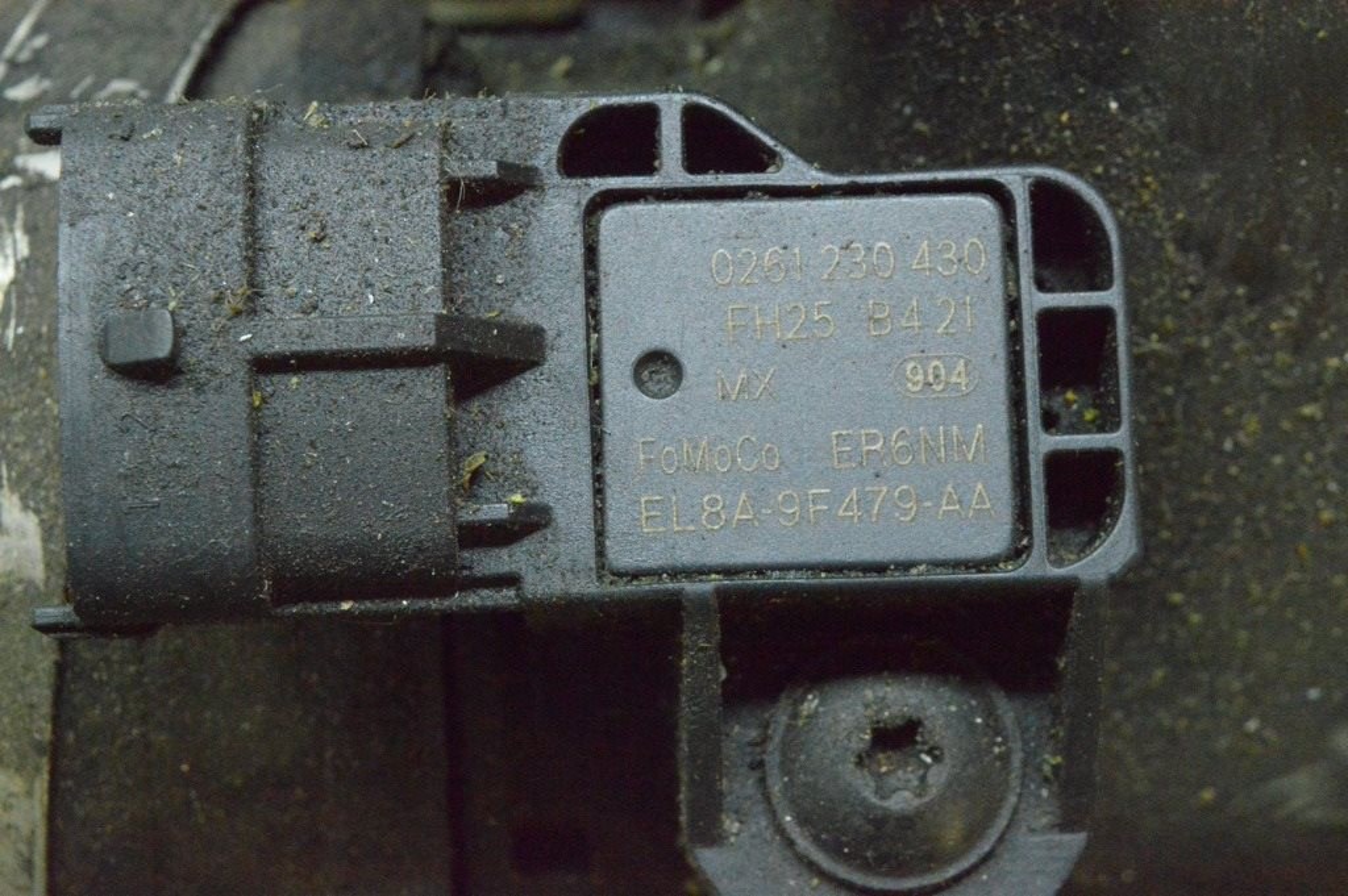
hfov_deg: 24.6
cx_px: 674
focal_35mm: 82
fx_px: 3087
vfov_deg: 16.5
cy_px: 448
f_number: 16
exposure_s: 1/40
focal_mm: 55
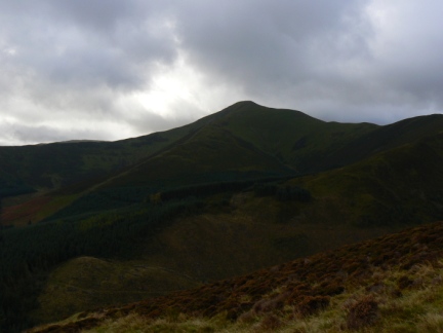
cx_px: 222
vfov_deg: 39.7
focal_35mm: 36
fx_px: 461
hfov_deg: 51.4
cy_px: 166
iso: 80
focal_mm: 6
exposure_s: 1/250
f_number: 5.6
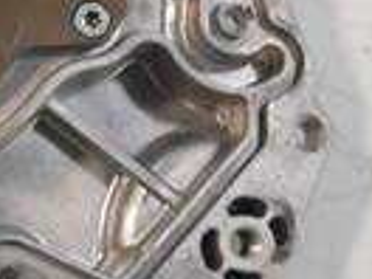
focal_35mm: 109
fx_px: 1171
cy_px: -62
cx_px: -54
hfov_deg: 17.3
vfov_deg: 13.2
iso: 800
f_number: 3.5
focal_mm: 15
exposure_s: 1/125
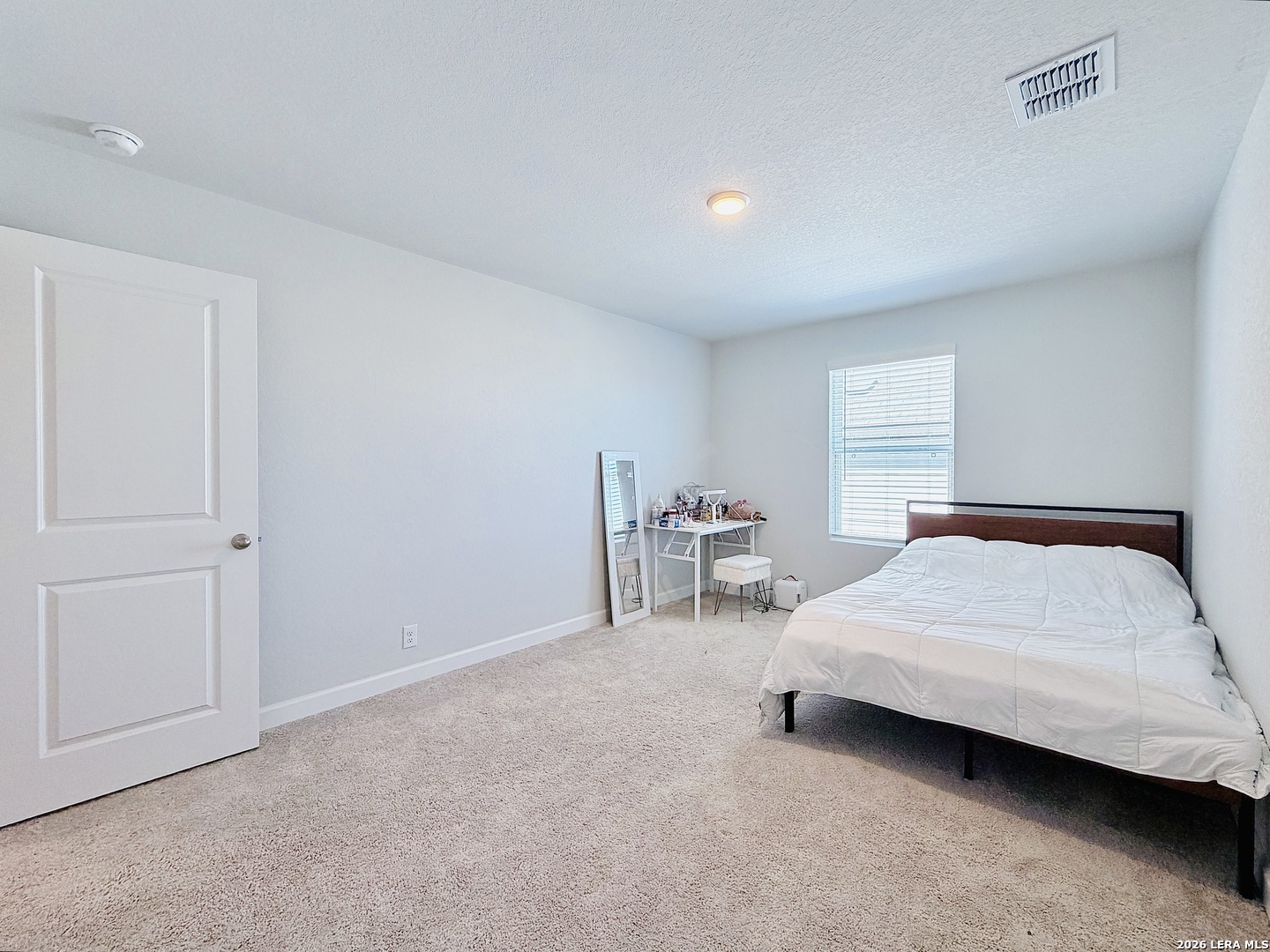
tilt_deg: -1.3
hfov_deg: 102.1
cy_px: 476
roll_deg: +1.3
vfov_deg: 85.7
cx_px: 635
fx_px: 514
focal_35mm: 14
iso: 250
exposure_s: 1/120
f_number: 2.2
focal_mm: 2.22
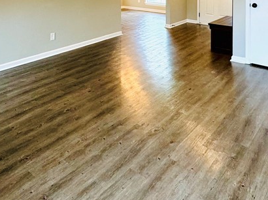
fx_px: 271
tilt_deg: -0.9
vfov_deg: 34.4
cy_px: -27
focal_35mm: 35
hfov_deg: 52.5
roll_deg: -0.1
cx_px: 116
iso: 160
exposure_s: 1/60
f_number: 2.2
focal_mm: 2.22
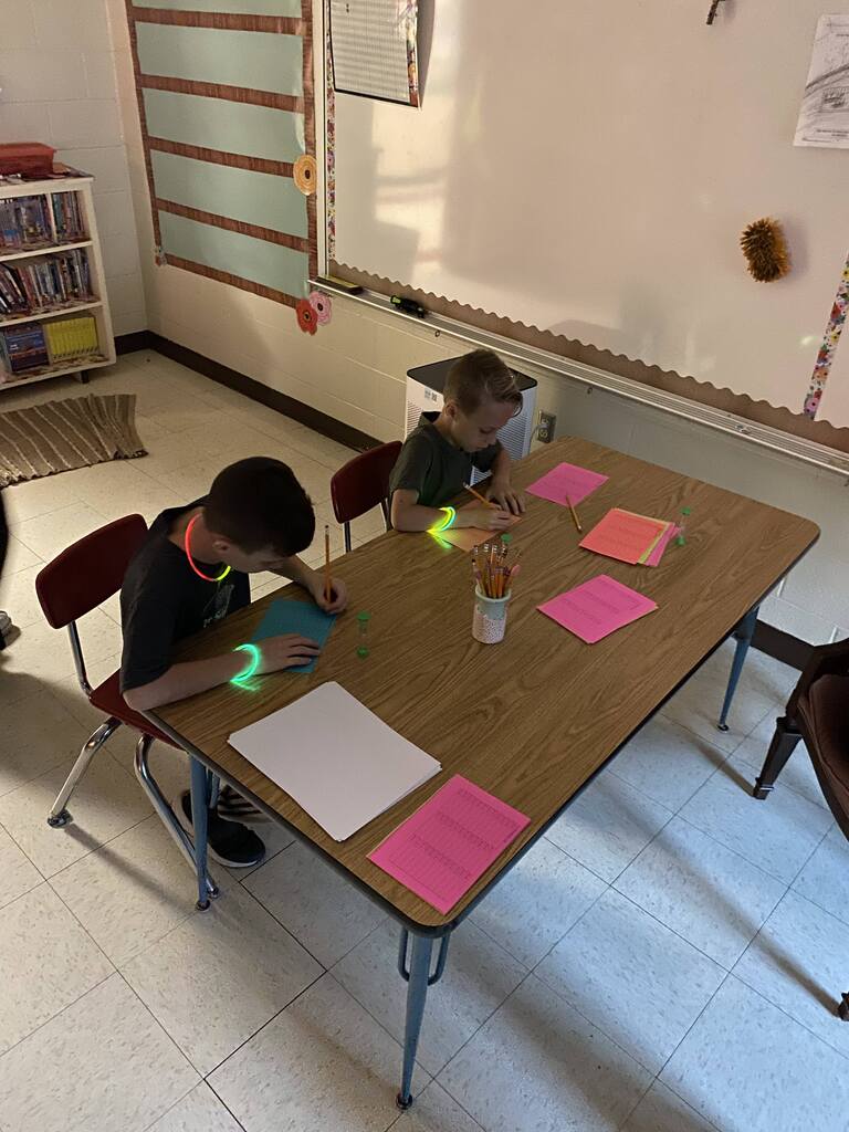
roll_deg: -4.0
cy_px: 566
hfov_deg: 53.1
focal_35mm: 26
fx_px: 850
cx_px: 424
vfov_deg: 67.3
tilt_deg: -31.8
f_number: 1.8
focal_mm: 4.25
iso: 800
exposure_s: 1/20
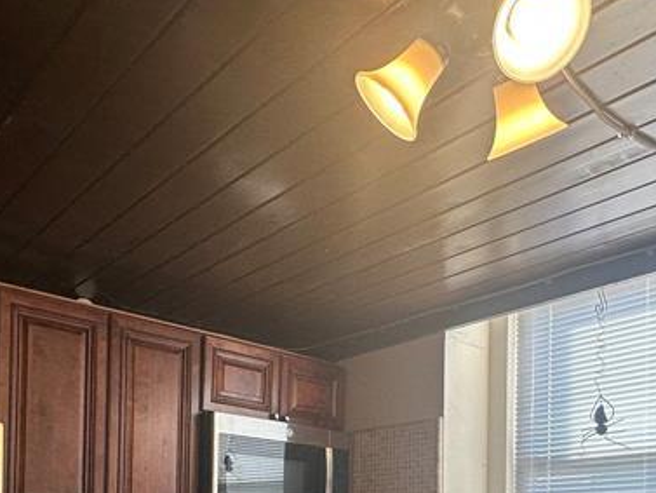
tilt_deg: +0.0
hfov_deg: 48.9
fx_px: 720
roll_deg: -0.1
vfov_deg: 33.0
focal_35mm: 38
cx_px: 298
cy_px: 542
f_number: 2.2
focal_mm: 2.22
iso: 125
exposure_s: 1/120
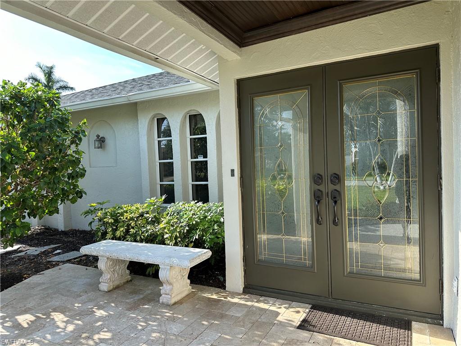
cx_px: 230
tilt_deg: -2.6
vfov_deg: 56.8
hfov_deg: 71.6
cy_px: 173
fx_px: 320
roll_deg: +2.5
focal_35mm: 24
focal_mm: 6.86
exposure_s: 1/1009
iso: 80
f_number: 1.78
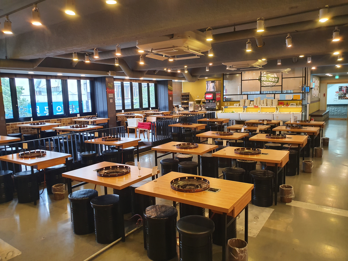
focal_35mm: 26
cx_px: 174
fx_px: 261
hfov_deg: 67.3
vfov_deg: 53.1
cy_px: 130
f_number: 2.4
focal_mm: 4.32
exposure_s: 1/40
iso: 250
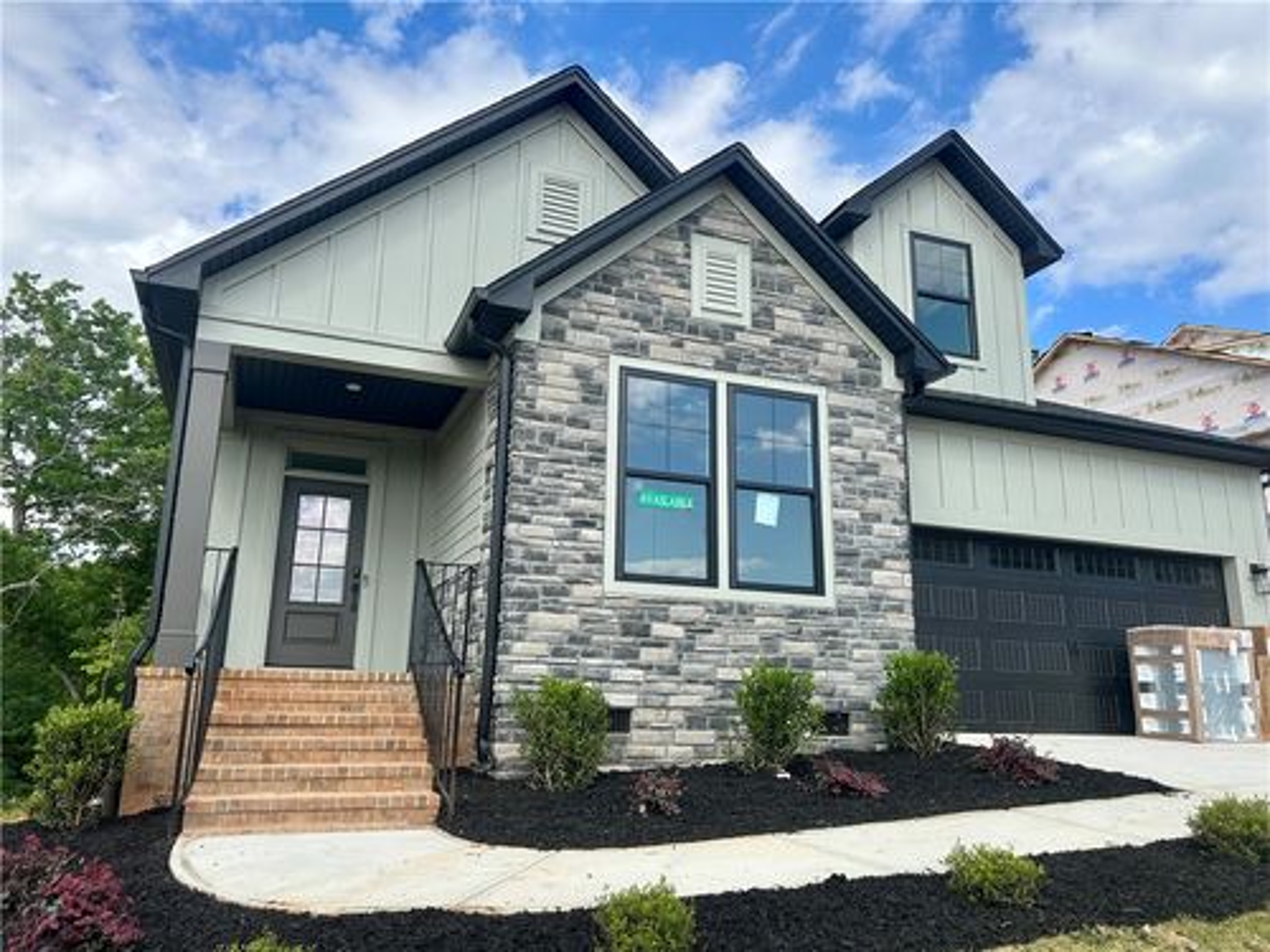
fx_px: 954
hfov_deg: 67.3
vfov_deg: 53.1
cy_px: 476
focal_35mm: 26
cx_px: 635
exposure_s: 1/2299
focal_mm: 5.7
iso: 50
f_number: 1.5
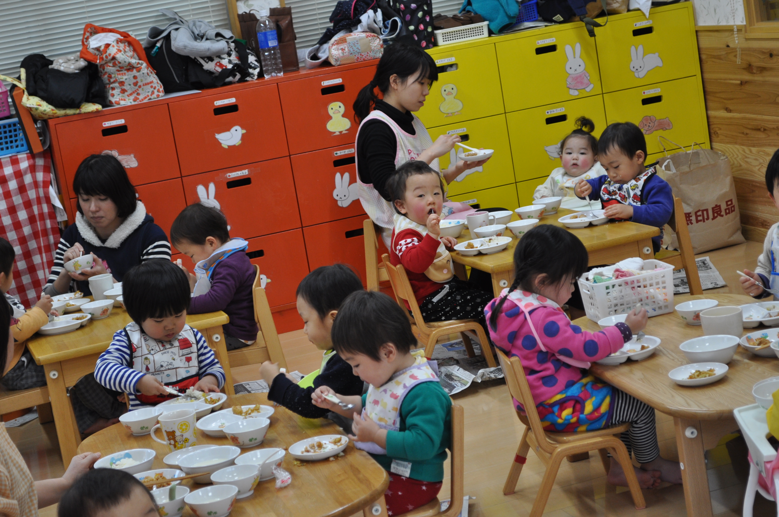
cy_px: 258
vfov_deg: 17.4
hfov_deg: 26.0
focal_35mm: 78
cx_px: 390
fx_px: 1686
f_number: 5.6
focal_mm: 52
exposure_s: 1/60
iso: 500
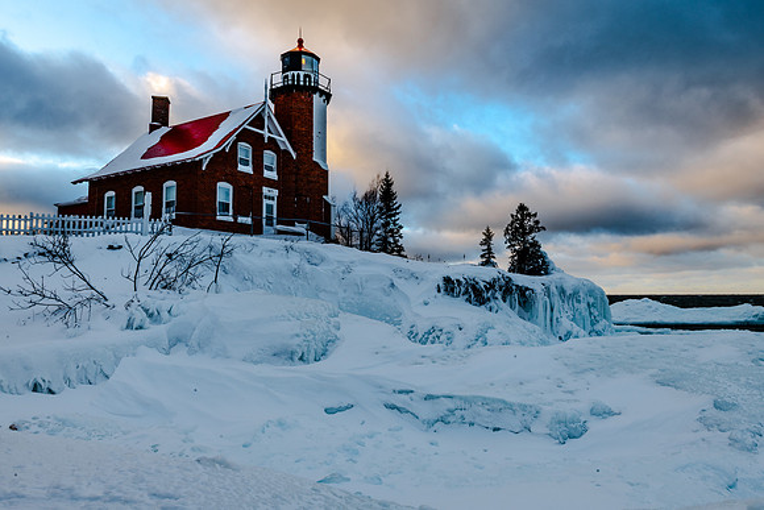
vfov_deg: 50.0
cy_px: 255
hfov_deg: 69.9
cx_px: 382
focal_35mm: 26
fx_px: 547
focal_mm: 24
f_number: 22
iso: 64
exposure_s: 1/3
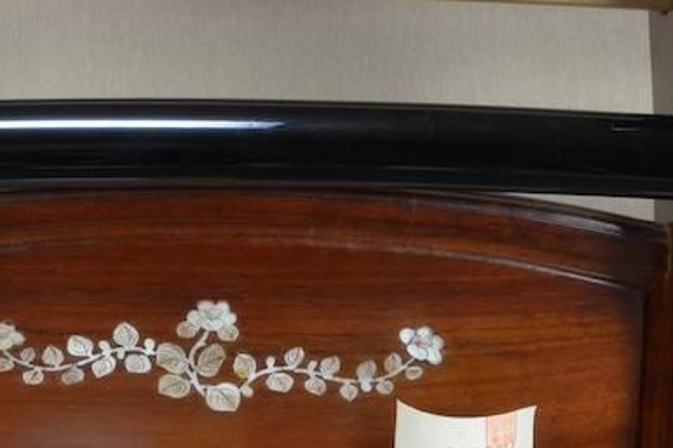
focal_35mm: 98
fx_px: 1831
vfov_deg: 13.3
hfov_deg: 20.7
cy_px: -194
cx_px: 187
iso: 400
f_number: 11
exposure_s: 1/2
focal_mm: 18
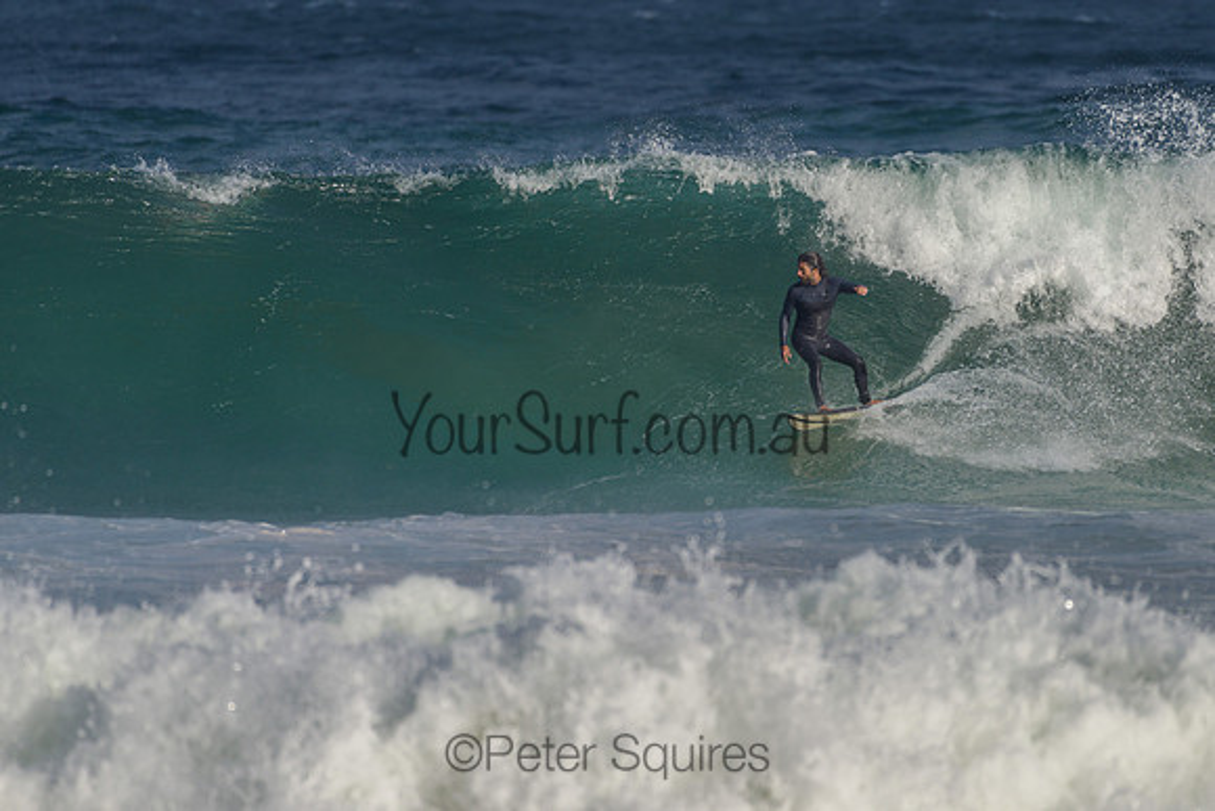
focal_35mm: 613
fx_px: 20678
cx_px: 665
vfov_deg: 2.2
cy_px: 320
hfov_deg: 3.4
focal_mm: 500
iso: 125
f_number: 5.6
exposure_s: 1/2000
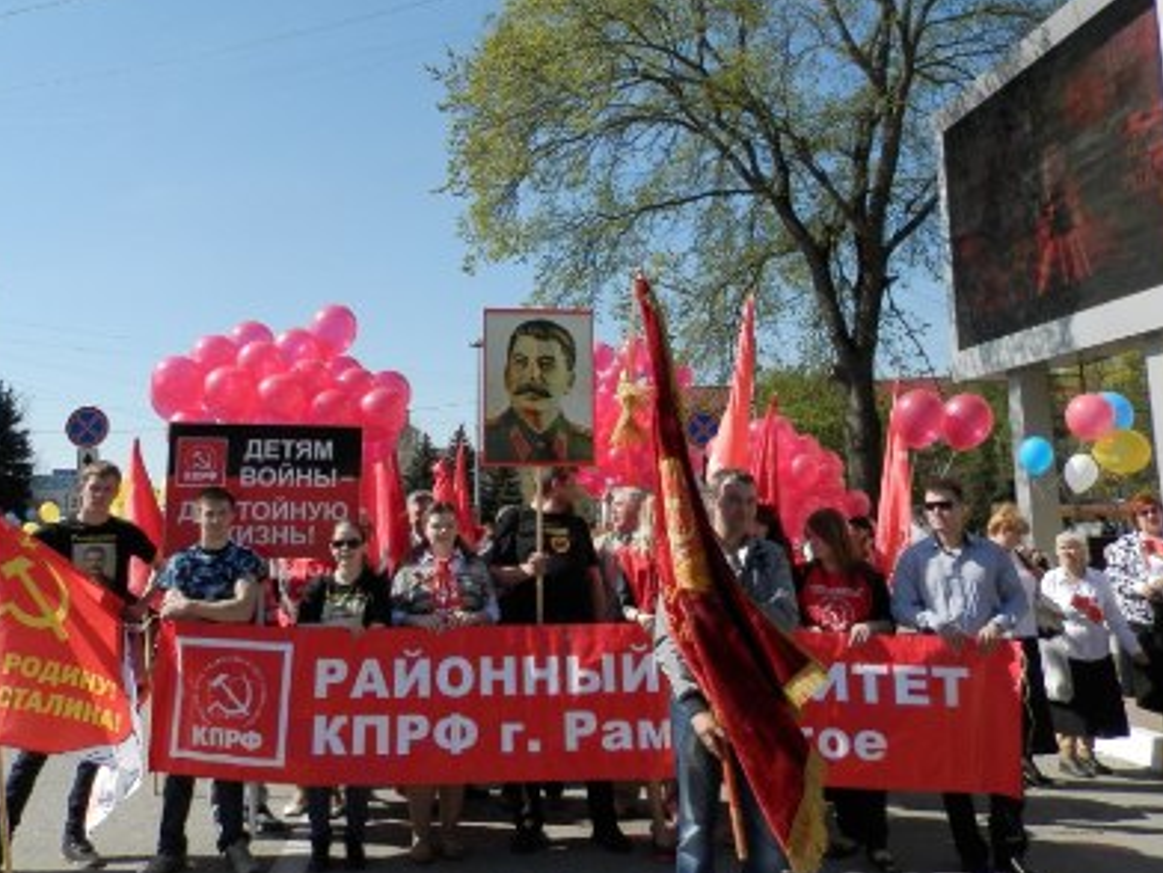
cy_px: 336
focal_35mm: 32
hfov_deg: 56.7
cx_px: 519
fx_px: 1075
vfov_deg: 43.9
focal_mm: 4.5
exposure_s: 1/1250
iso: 80
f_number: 3.1
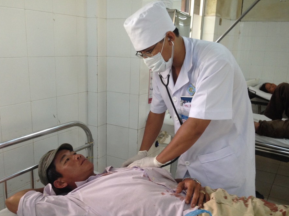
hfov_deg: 50.1
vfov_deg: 38.6
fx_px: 309
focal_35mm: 37
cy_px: 119
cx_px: 132
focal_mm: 4.12
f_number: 2.4
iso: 125
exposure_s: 1/20
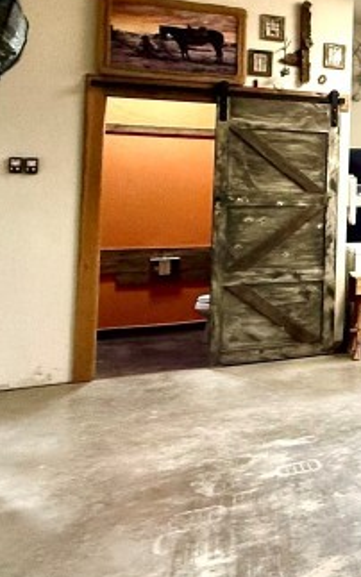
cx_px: 786
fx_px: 740
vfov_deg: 41.8
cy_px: 173
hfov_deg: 16.9
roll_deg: -1.3
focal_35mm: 47
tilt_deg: +2.7
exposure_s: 1/120
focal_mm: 2.22
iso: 200
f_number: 2.2
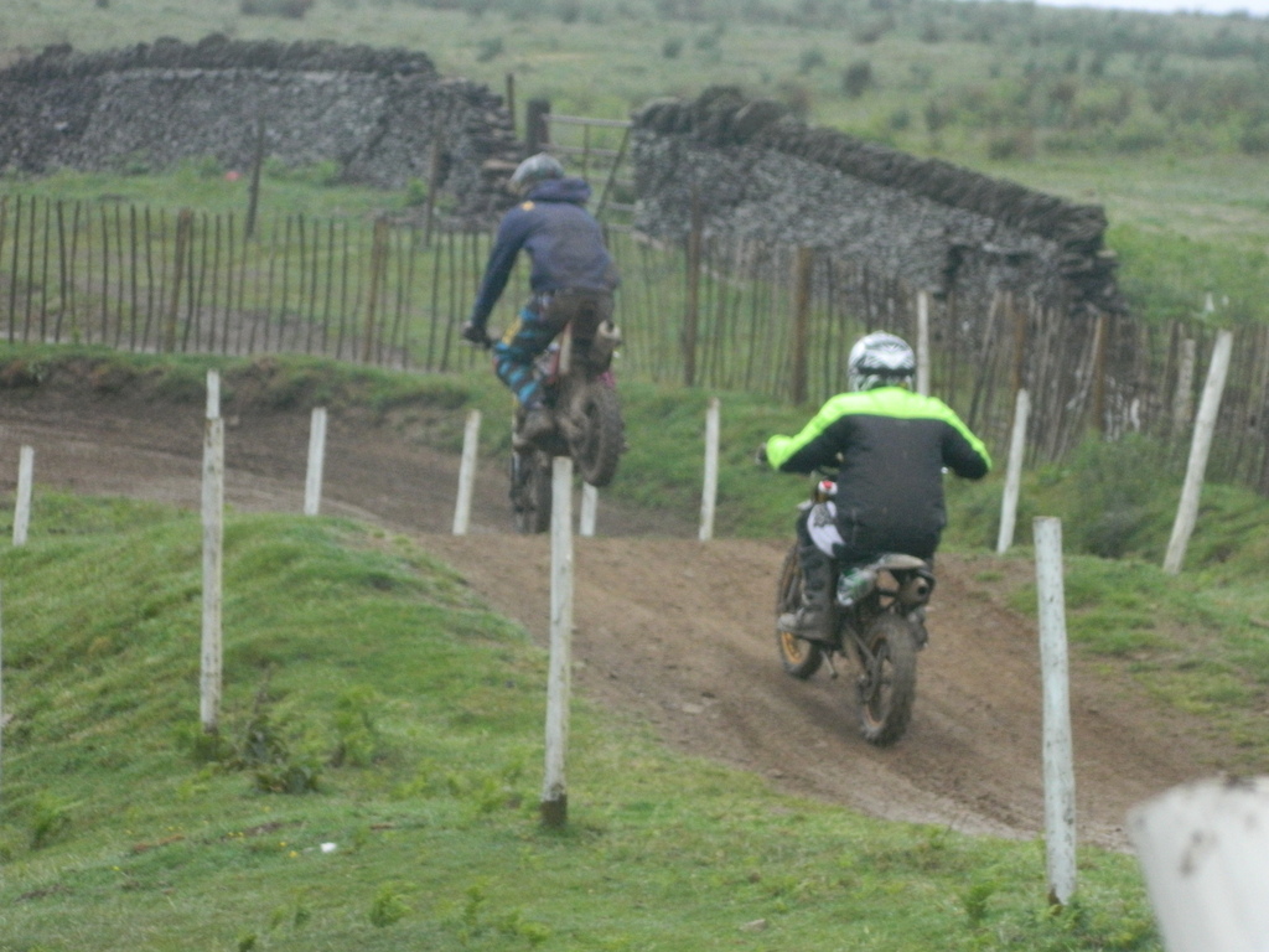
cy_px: 476
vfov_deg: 4.5
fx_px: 12171
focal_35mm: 332
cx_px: 634
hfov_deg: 6.0
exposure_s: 1/320
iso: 400
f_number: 5.6
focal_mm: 59.7
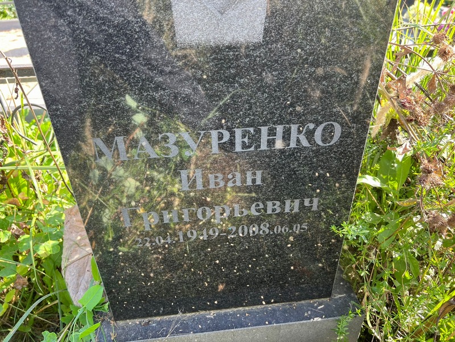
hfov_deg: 67.3
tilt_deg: -33.1
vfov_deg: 53.1
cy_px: 171
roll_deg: +2.6
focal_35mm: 26
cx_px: 228
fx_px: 342
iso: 50
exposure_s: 1/180
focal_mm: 5.7
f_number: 1.5
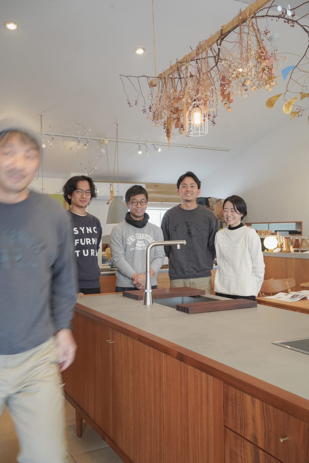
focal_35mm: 35
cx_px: 154
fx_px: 451
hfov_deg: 37.9
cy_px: 232
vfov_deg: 54.4
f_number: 9
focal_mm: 35
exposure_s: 1/40
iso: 1600
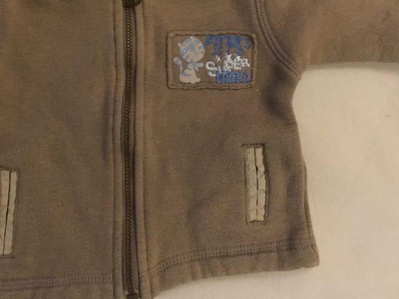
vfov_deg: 34.9
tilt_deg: -83.0
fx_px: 473
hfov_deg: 45.3
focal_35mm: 41
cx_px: 142
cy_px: 104
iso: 500
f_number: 2.2
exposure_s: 1/17
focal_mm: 4.15
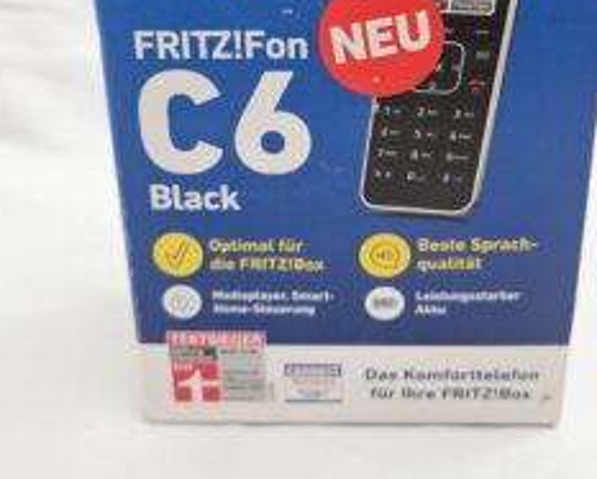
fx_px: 708
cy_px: 82
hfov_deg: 45.7
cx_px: 310
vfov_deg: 35.9
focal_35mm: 40
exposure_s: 1/100
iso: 40
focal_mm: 5.4
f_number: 1.8
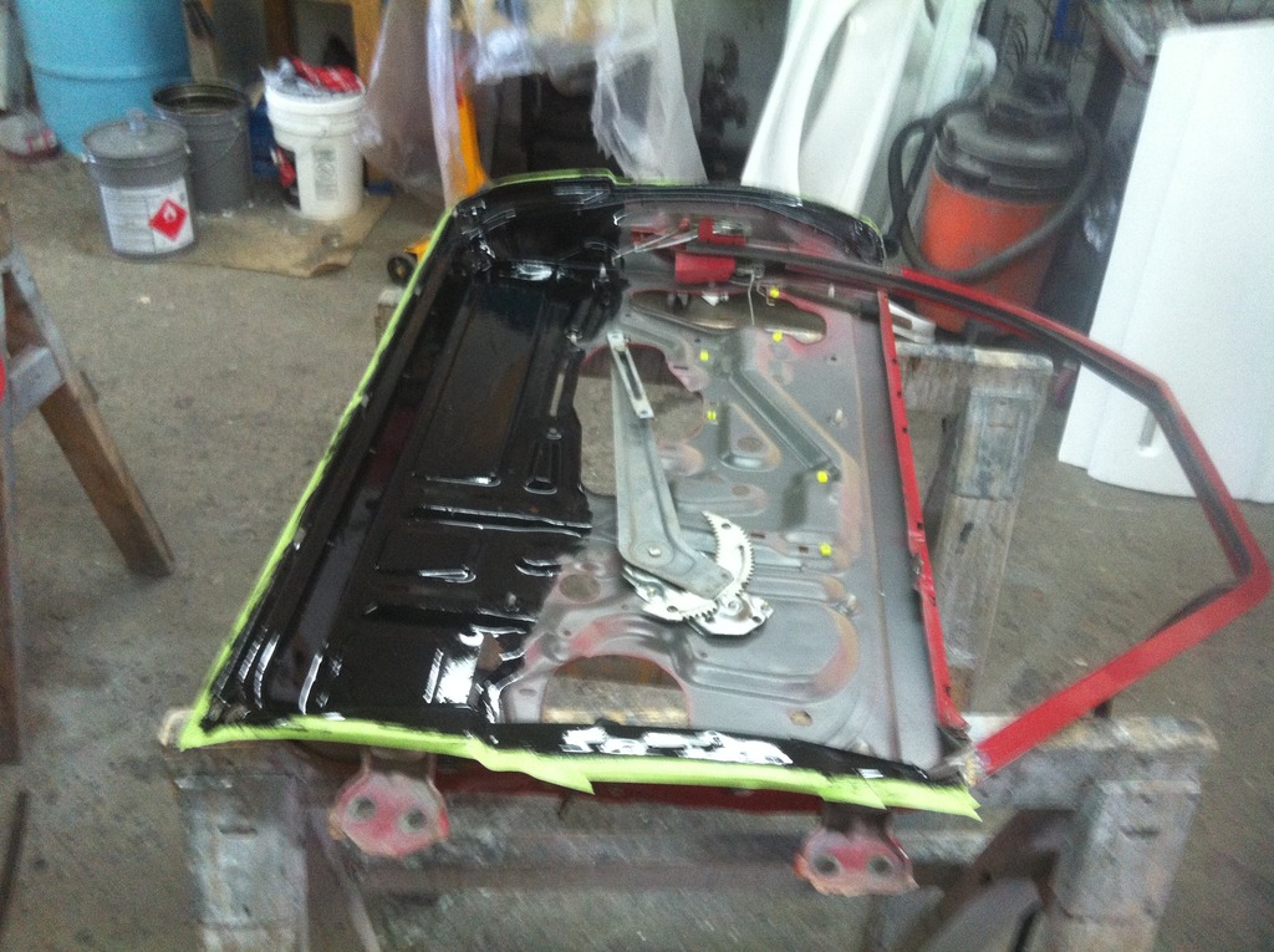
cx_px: 637
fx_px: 1286
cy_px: 476
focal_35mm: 35
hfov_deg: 52.7
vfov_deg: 40.6
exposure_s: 1/15
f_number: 2.8
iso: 200
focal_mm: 3.85
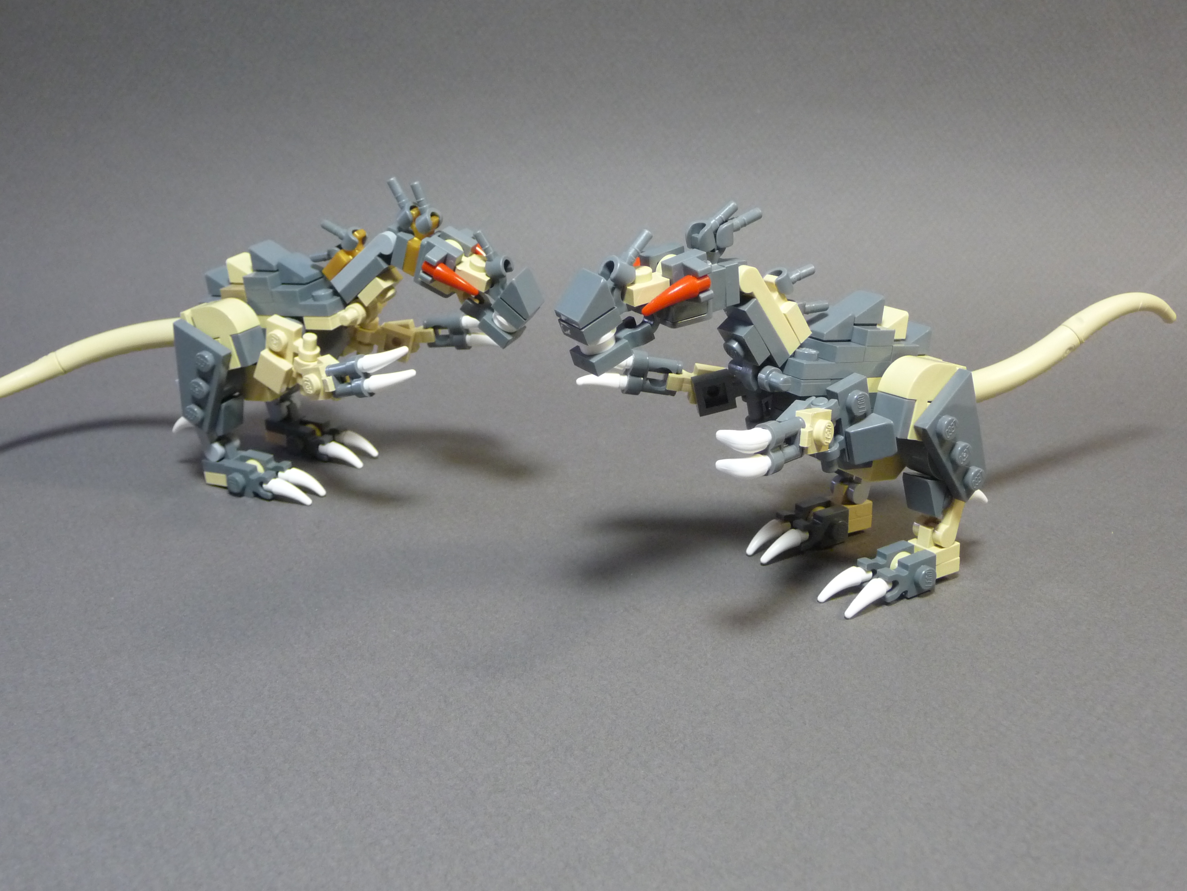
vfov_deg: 39.7
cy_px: 446
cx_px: 594
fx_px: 1234
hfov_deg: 51.4
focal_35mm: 36
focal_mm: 6
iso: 320
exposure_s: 1/30
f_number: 3.7
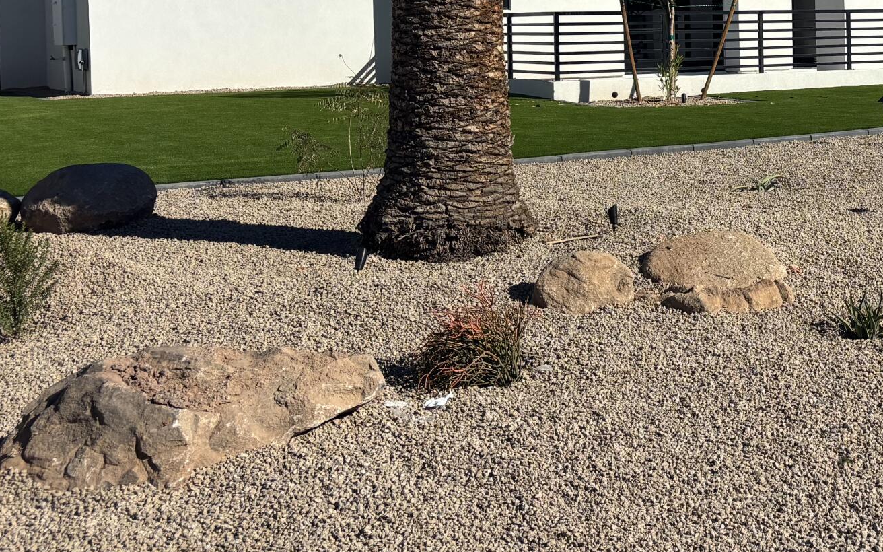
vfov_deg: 20.2
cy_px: 41
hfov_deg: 29.7
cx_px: 930
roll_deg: +0.5
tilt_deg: -1.5
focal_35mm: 63
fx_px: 1516
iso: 50
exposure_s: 1/5618
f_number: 1.6
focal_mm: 5.96
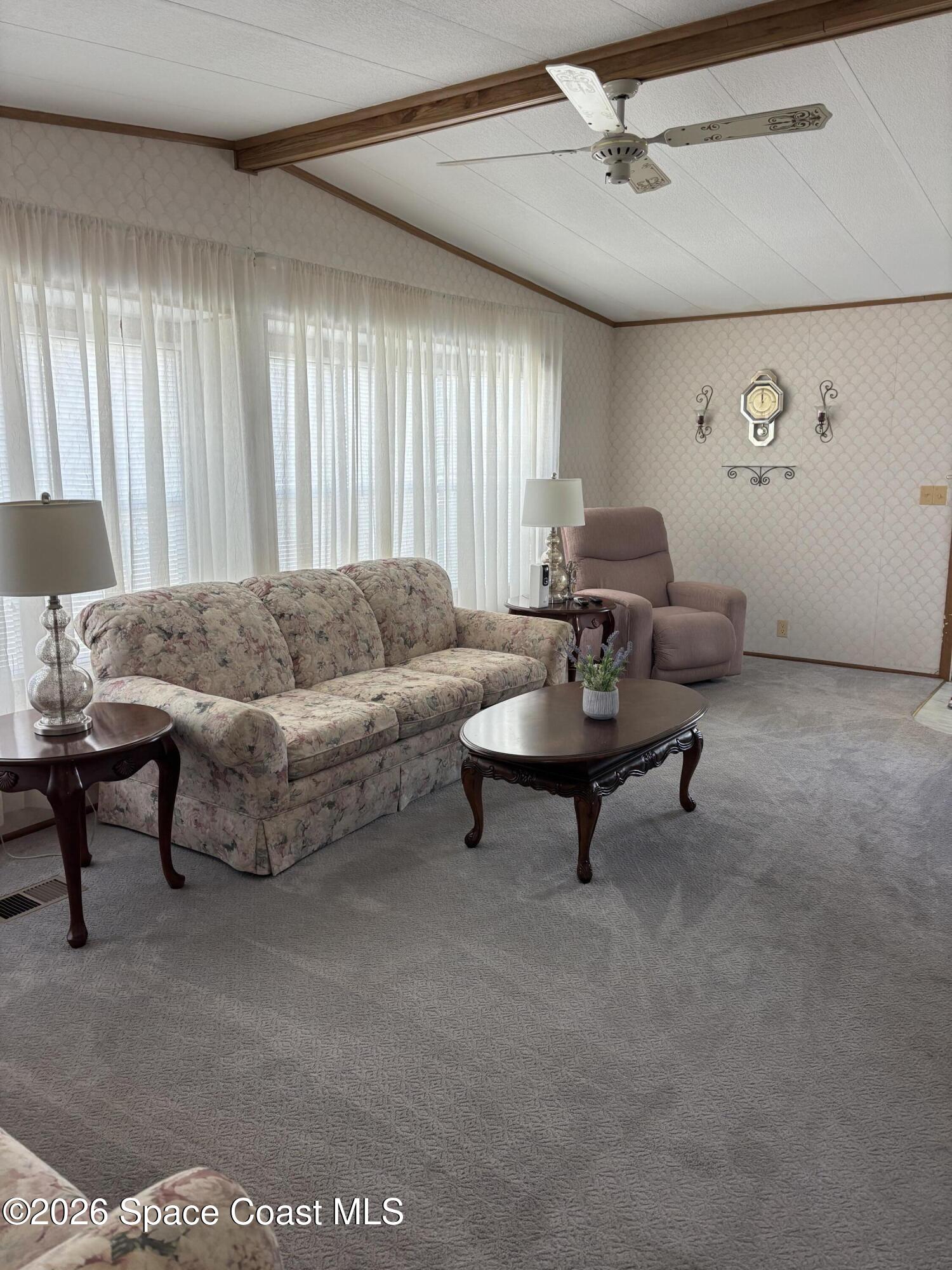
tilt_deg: -9.9
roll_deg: -0.5
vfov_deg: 67.3
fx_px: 953
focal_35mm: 26
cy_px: 635
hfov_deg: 53.1
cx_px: 476
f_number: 1.6
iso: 100
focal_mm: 5.96
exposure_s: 1/121
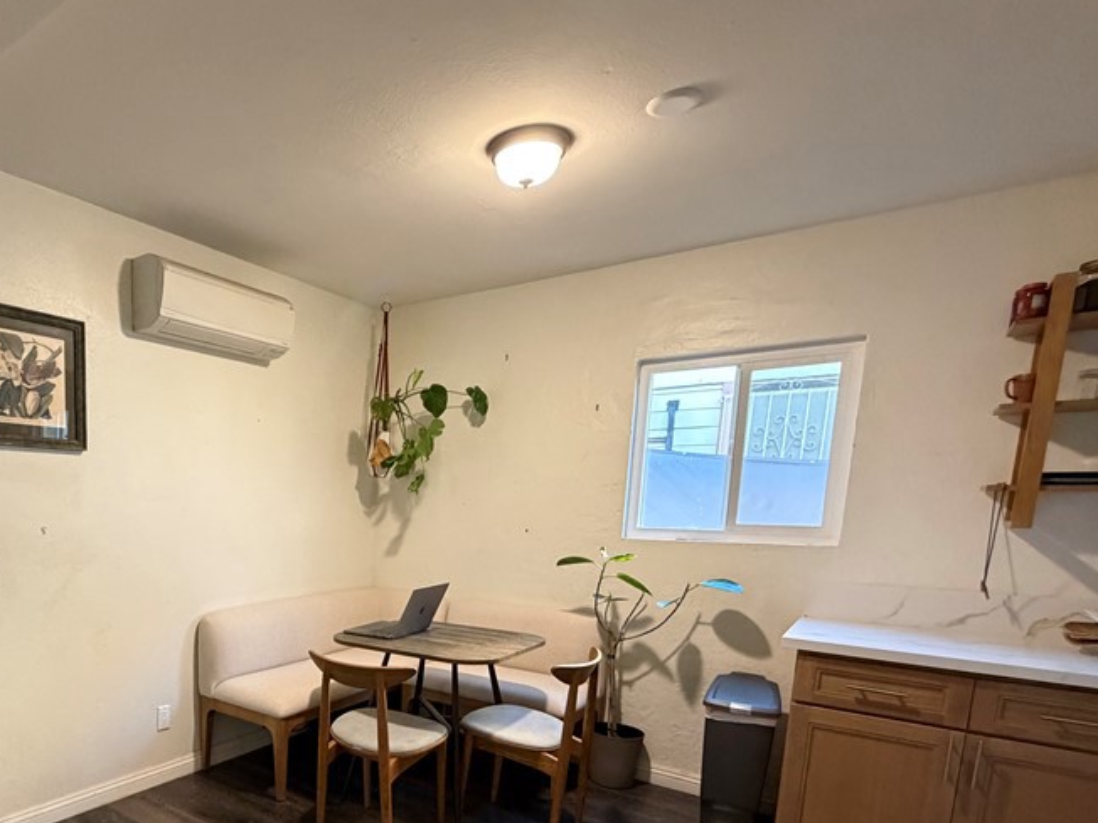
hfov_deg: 72.0
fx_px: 698
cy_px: 601
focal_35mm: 22
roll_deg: -0.7
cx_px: 298
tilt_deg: -9.0
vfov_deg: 58.4
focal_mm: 2.22
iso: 640
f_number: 2.2
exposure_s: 1/60
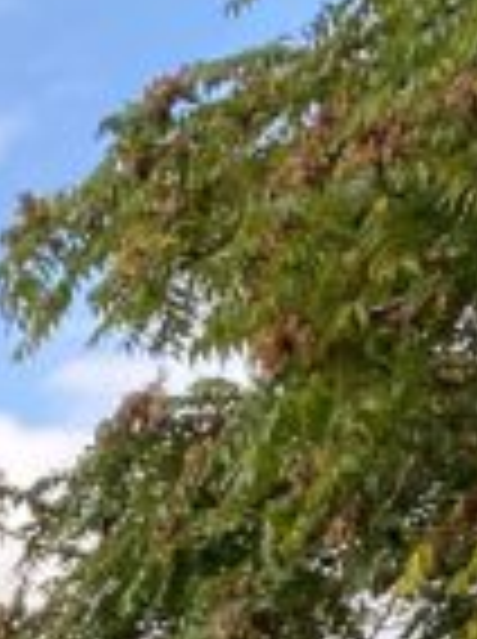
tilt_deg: -4.3
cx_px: -837
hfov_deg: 7.2
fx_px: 3465
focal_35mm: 188
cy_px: 2178
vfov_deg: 8.2
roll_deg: -1.0
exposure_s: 1/326
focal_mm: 4.25
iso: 32
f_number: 1.8
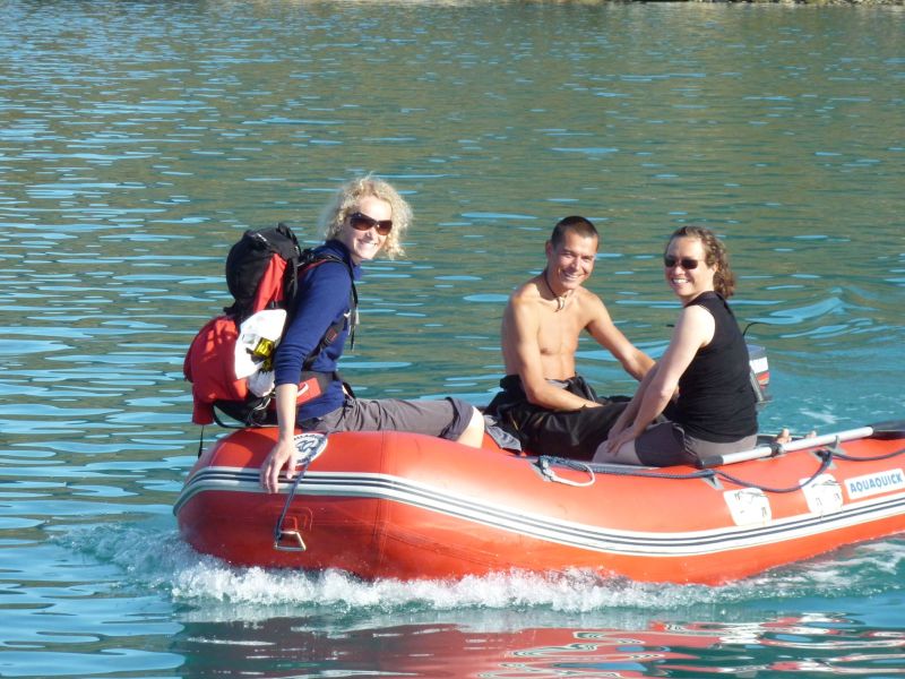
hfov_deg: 10.9
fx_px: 4758
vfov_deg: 8.2
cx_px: 452
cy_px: 340
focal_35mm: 182
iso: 200
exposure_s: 1/500
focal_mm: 29.9
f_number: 4.5
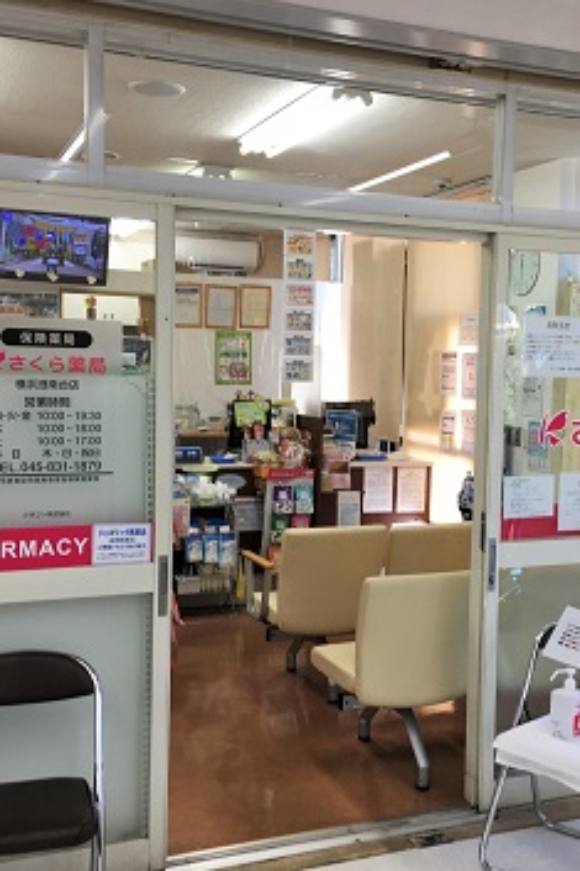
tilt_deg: -4.5
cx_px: 336
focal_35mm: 41
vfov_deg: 47.4
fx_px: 992
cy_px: 434
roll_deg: -1.8
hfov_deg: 32.5
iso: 32
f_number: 2.2
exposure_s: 1/50
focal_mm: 4.15
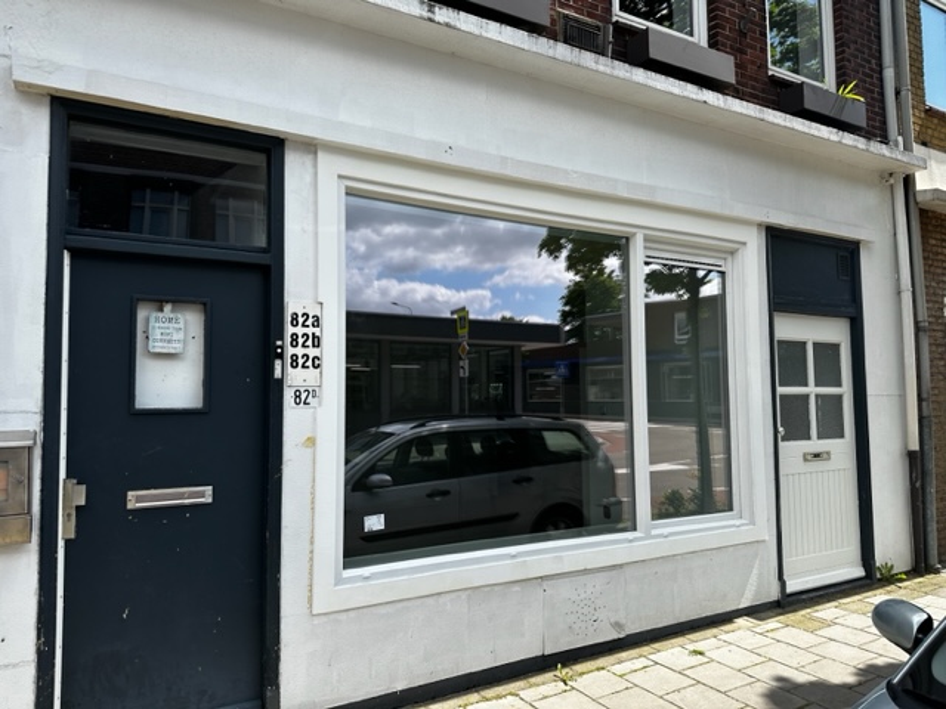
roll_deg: +0.6
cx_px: 473
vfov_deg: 56.8
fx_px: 656
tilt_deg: +3.0
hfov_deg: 71.6
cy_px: 354
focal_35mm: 24
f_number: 1.78
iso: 80
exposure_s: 1/2660
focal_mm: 6.86
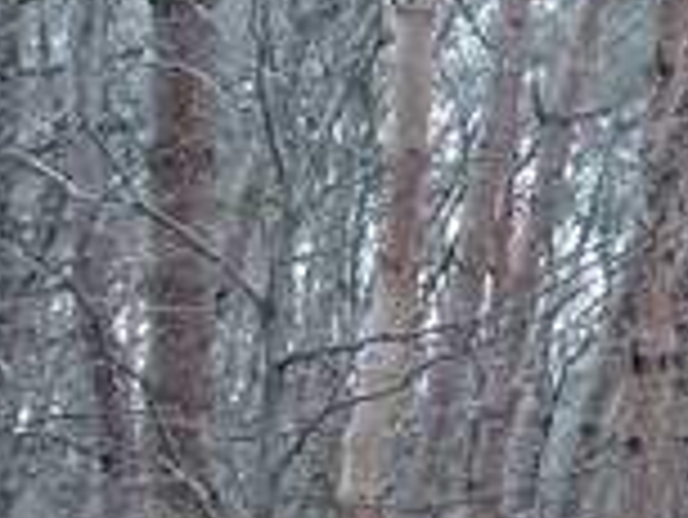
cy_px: 941
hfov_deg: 8.0
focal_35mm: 243
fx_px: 4833
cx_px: 1007
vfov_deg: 6.0
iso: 400
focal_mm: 9.87
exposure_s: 1/60
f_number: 4.5
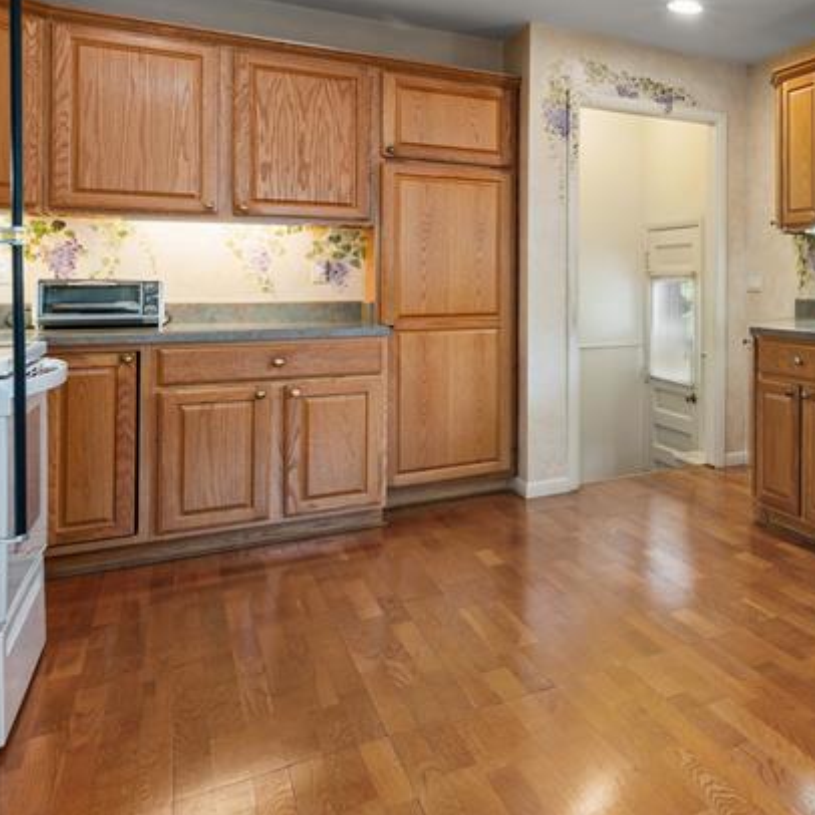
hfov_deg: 40.8
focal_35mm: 30
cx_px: 939
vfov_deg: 53.8
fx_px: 799
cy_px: 344
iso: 100
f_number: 11
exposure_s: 1
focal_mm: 14
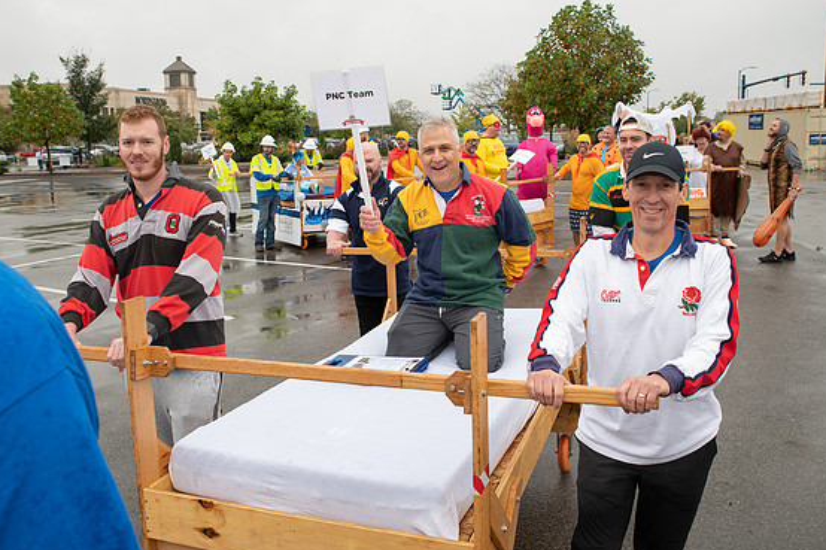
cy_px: 240
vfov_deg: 38.8
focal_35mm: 34
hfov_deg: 55.8
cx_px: 401
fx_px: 780
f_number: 6.3
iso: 400
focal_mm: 29
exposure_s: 1/200
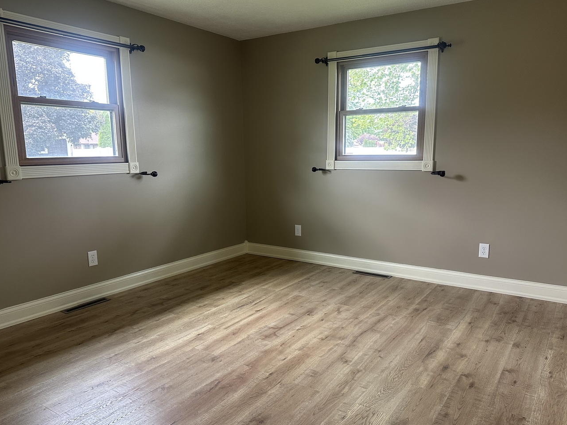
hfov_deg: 65.3
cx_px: 294
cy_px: 228
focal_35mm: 27
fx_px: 442
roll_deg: +1.6
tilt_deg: -8.8
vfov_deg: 51.3
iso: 200
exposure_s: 1/121
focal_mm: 6.86
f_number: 1.78
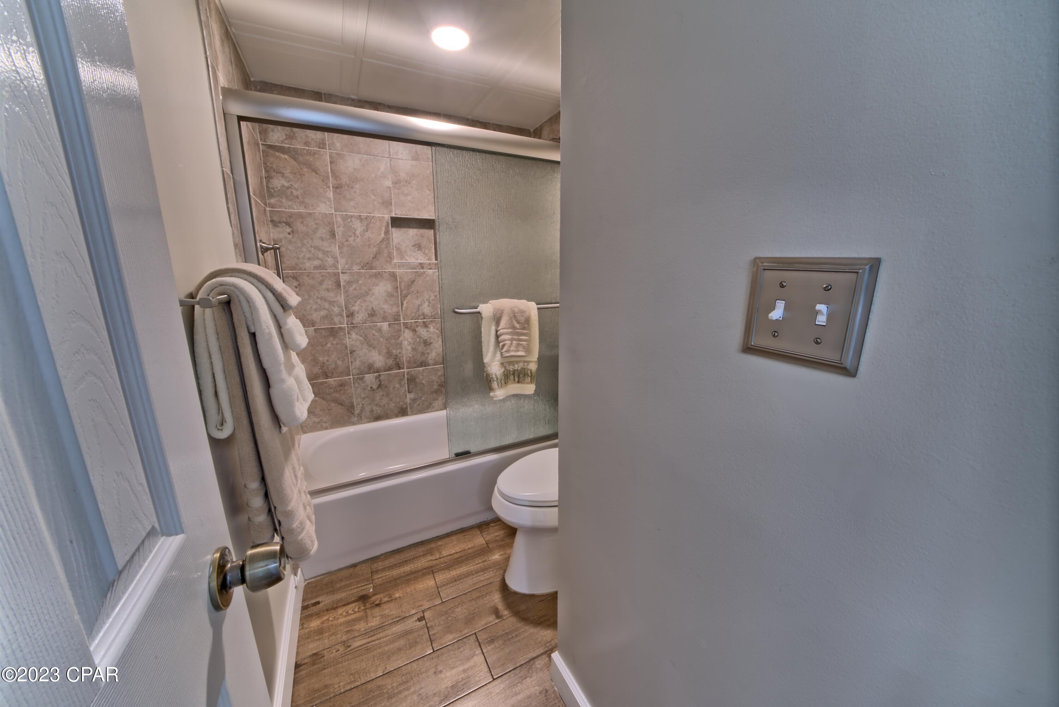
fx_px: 353
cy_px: 354
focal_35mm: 12
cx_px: 530
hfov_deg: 112.6
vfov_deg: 90.0
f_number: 19
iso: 200
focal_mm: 12
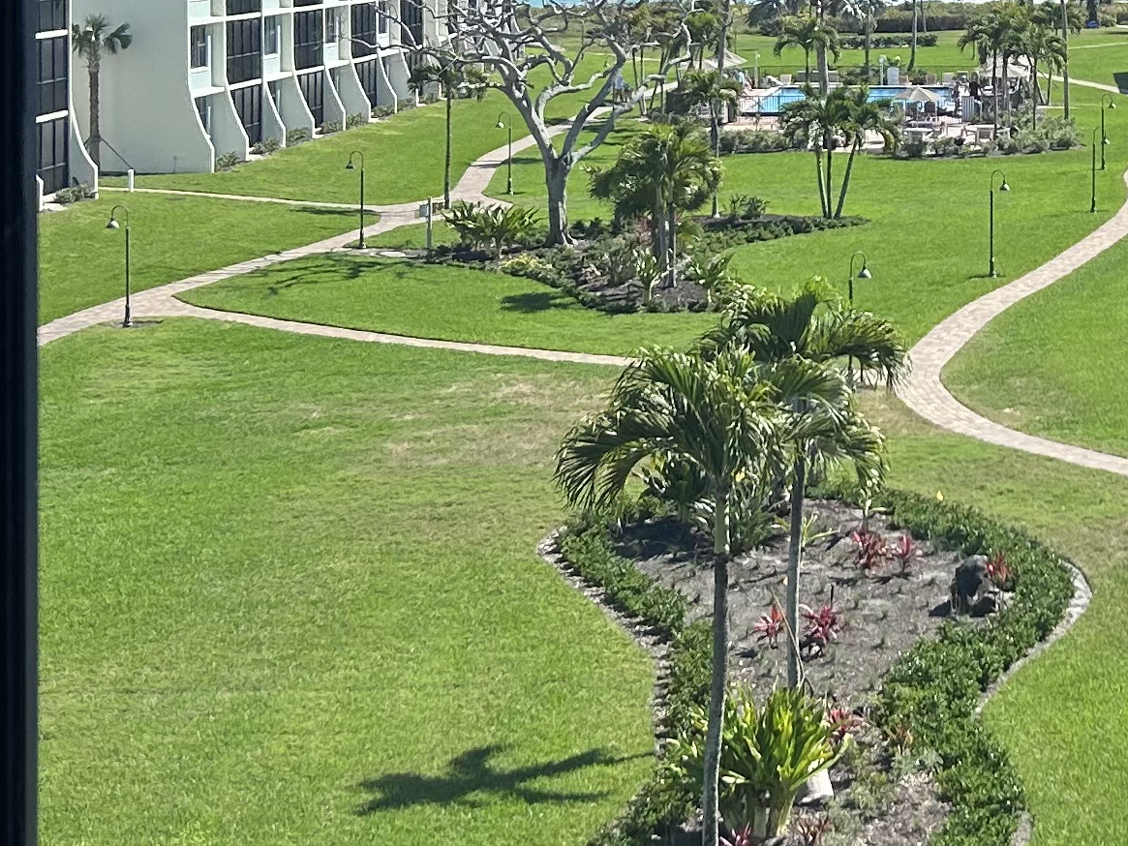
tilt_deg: -2.6
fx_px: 2933
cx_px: 1157
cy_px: -35
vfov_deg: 16.0
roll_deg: +0.0
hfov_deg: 21.0
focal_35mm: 90
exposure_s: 1/1377
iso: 50
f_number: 1.5
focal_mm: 5.7
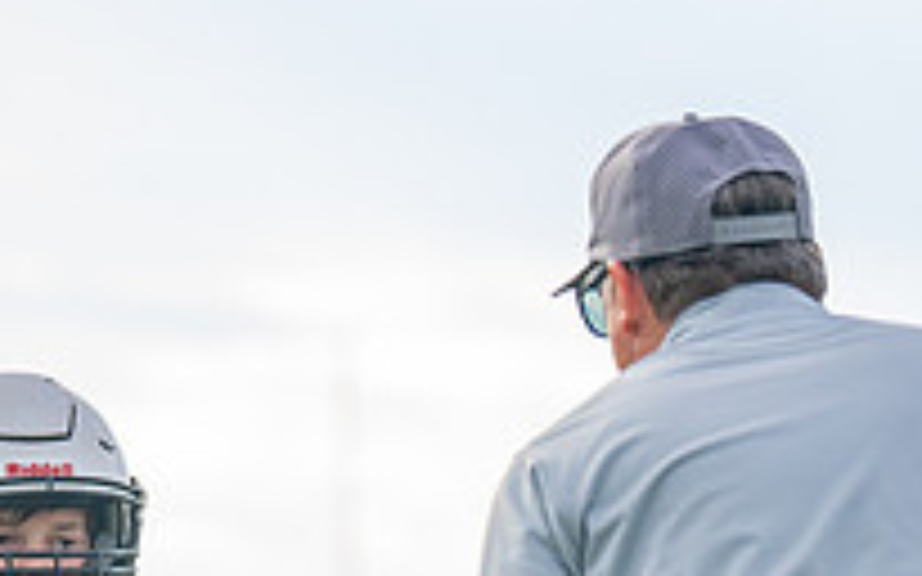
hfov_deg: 4.8
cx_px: 137
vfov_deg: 3.0
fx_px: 10927
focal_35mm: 435
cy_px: 1072
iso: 500
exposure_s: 1/1250
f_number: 2.8
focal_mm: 119
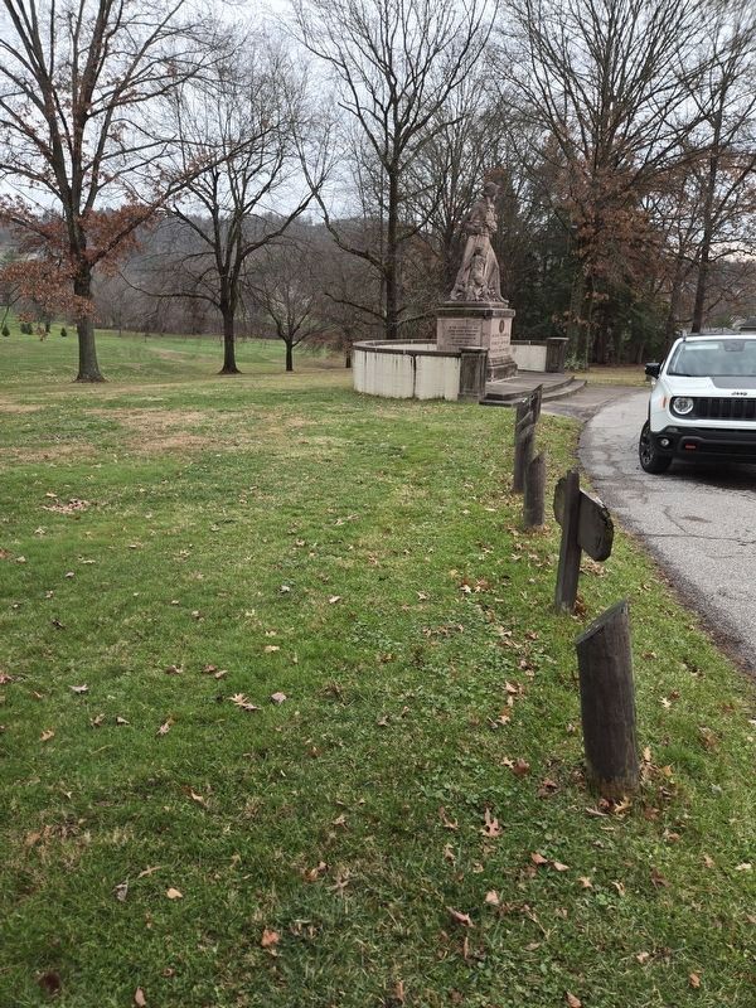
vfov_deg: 73.9
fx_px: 670
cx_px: 378
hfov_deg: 58.9
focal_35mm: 23
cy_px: 504
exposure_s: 1/351
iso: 25
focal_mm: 5.4
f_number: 1.8
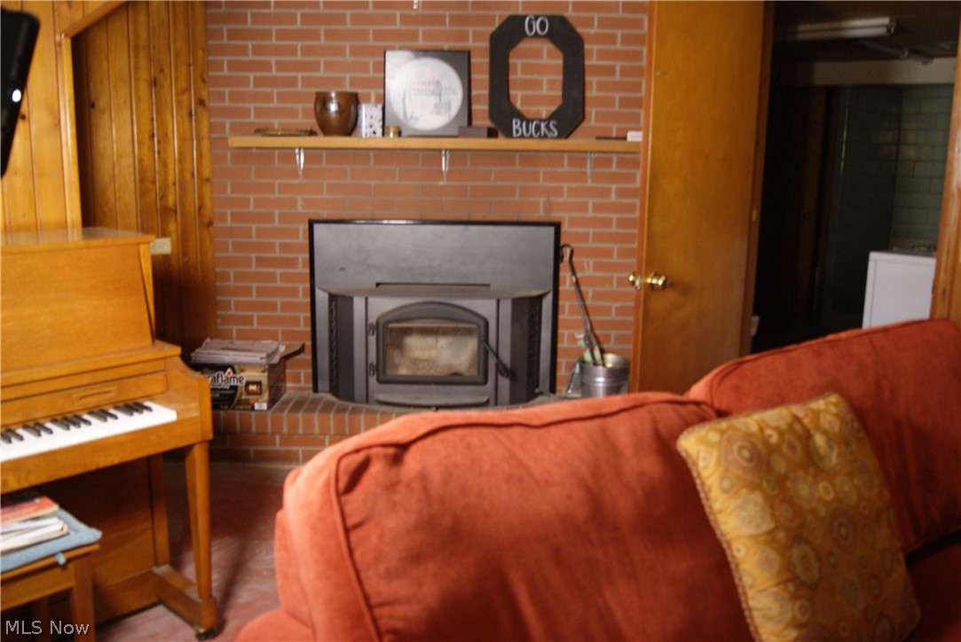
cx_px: 480
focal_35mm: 30
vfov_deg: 43.7
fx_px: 801
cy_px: 321
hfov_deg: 61.9
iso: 400
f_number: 4
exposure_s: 1/8
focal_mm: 20
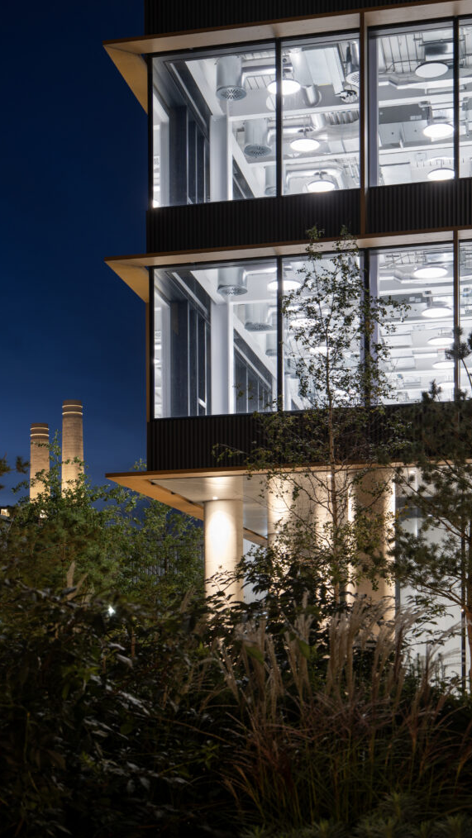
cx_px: 211
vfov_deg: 37.8
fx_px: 1223
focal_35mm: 55
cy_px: 416
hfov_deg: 21.8
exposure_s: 2
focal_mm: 52
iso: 100
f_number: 5.4
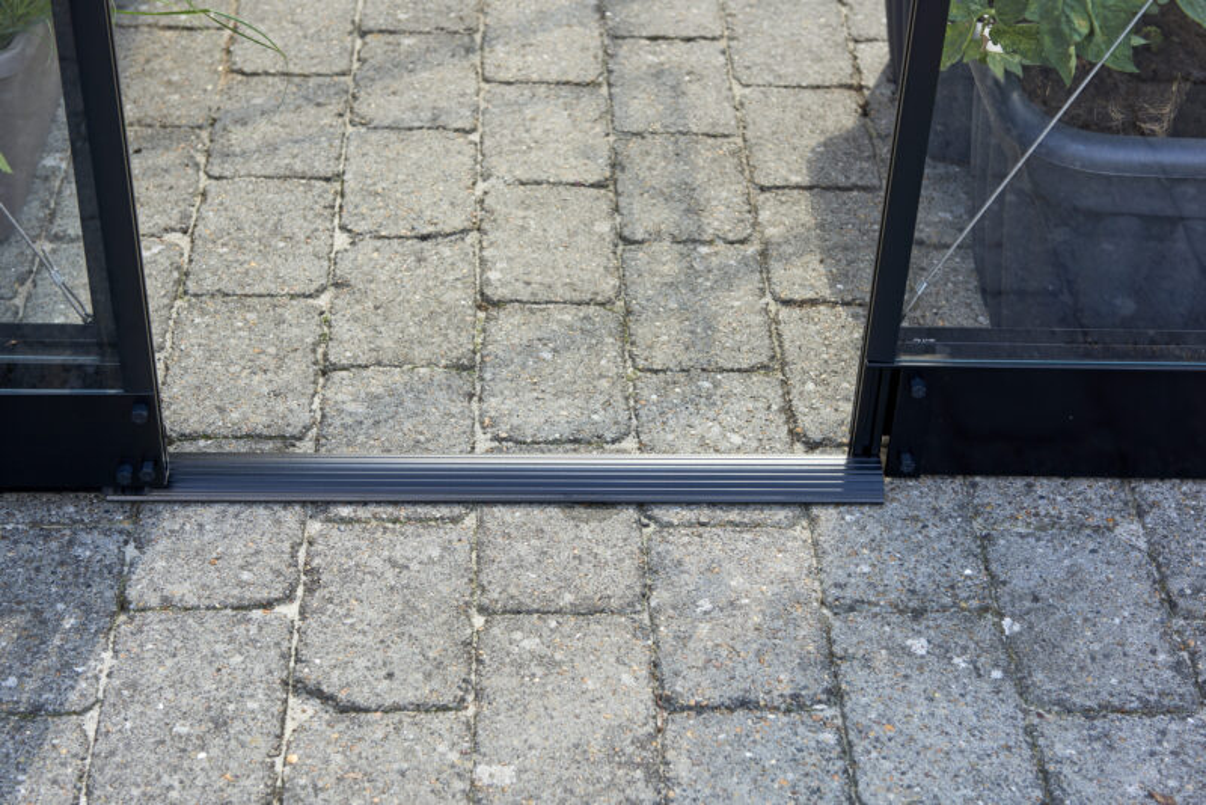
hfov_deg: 32.4
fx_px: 2078
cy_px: 402
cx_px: 603
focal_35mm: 62
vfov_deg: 21.9
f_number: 7.1
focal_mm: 62
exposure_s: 1/100
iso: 100
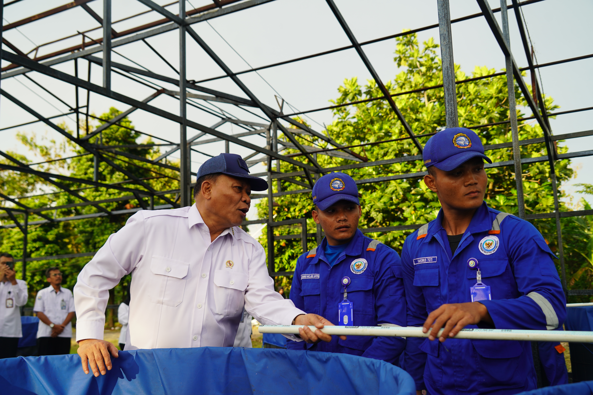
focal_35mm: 35
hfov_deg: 54.4
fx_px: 576
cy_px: 198
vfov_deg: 37.9
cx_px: 296
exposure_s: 1/100
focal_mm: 35
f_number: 5
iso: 100
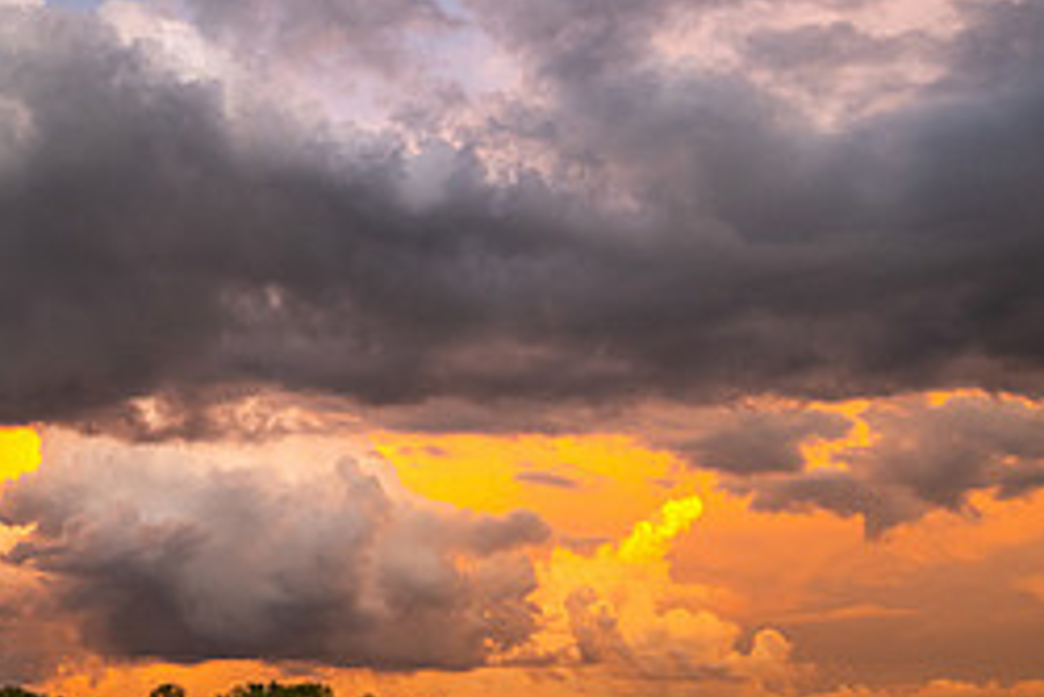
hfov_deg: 52.2
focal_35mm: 34
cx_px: 208
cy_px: 186
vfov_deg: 38.1
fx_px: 987
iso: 400
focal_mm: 14
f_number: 9
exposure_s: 1/13
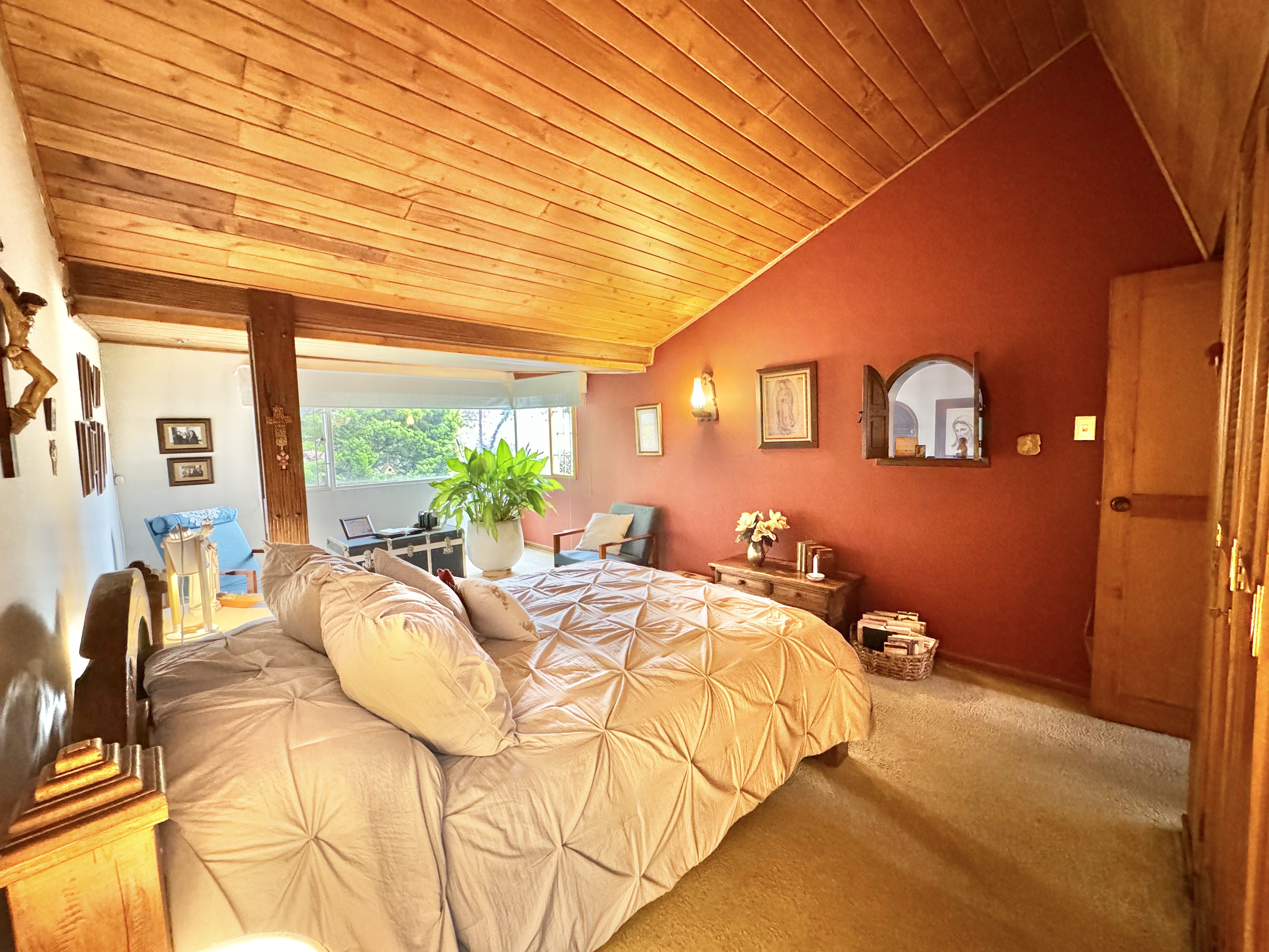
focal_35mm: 14
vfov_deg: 85.7
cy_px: 476
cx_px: 634
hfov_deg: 102.1
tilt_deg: -4.2
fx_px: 513
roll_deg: +1.4
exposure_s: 1/60
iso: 800
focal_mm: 2.22
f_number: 2.2
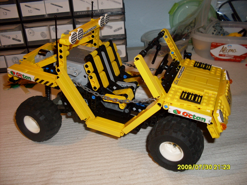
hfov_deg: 49.0
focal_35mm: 38
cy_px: 92
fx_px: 271
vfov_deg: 37.7
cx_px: 124
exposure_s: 1/45
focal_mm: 6.3
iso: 100
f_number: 2.8
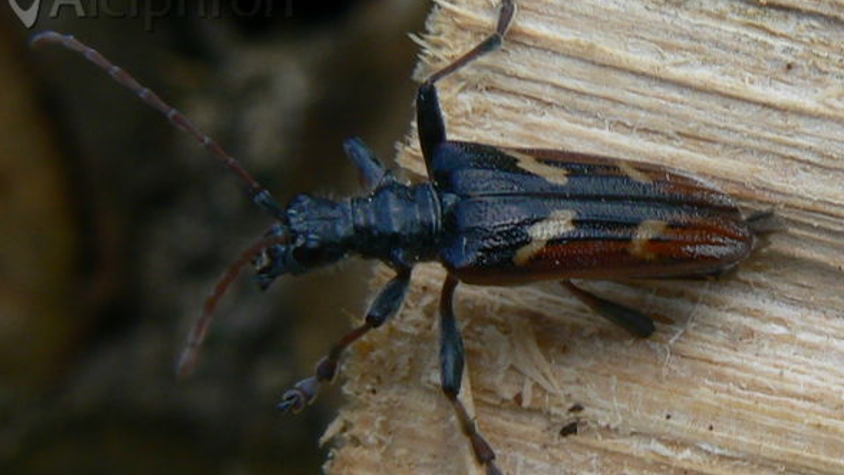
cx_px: 416
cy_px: 238
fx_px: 895
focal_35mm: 40
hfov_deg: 50.5
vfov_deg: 29.7
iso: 80
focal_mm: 6
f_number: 5
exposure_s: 1/100
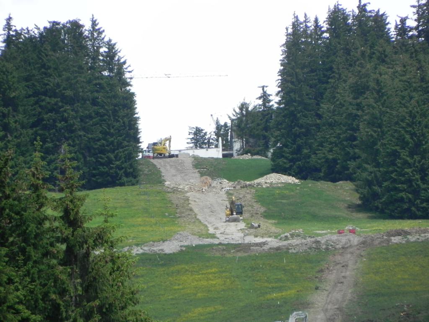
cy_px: 161
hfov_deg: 2.9
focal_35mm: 678
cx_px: 214
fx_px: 8403
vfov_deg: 2.2
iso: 160
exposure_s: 1/470
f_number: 6.3
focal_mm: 120
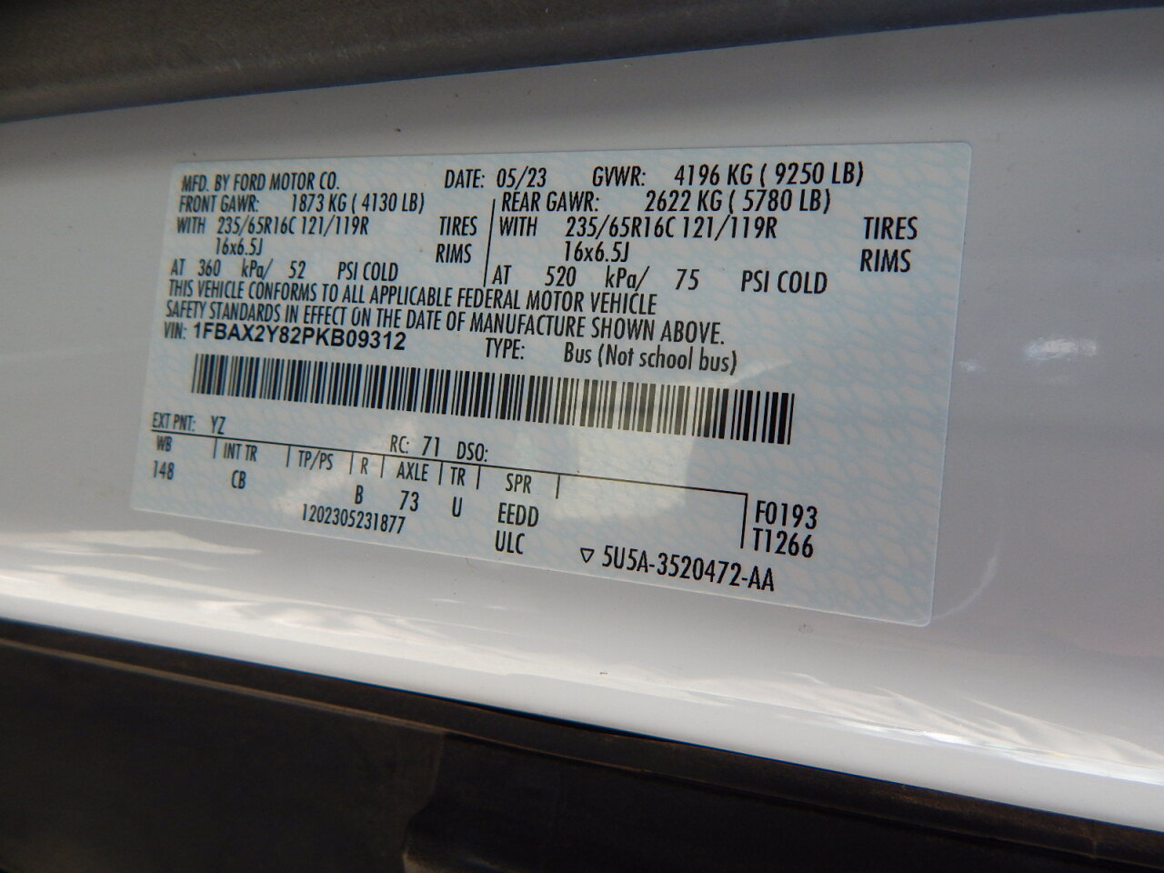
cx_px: 582
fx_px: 740
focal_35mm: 22
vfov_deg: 61.1
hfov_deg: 76.4
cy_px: 436
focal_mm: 4
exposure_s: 1/250
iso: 125
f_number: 3
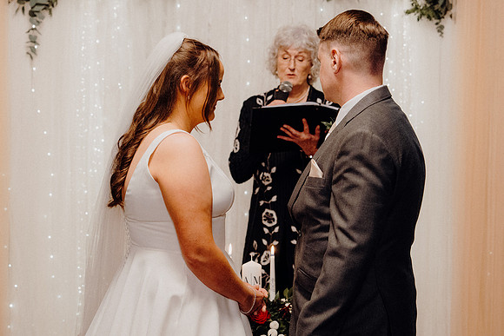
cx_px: 252
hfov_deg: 23.9
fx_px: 1190
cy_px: 168
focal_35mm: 85
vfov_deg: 16.1
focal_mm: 57
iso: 3200
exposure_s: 1/160
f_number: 3.5
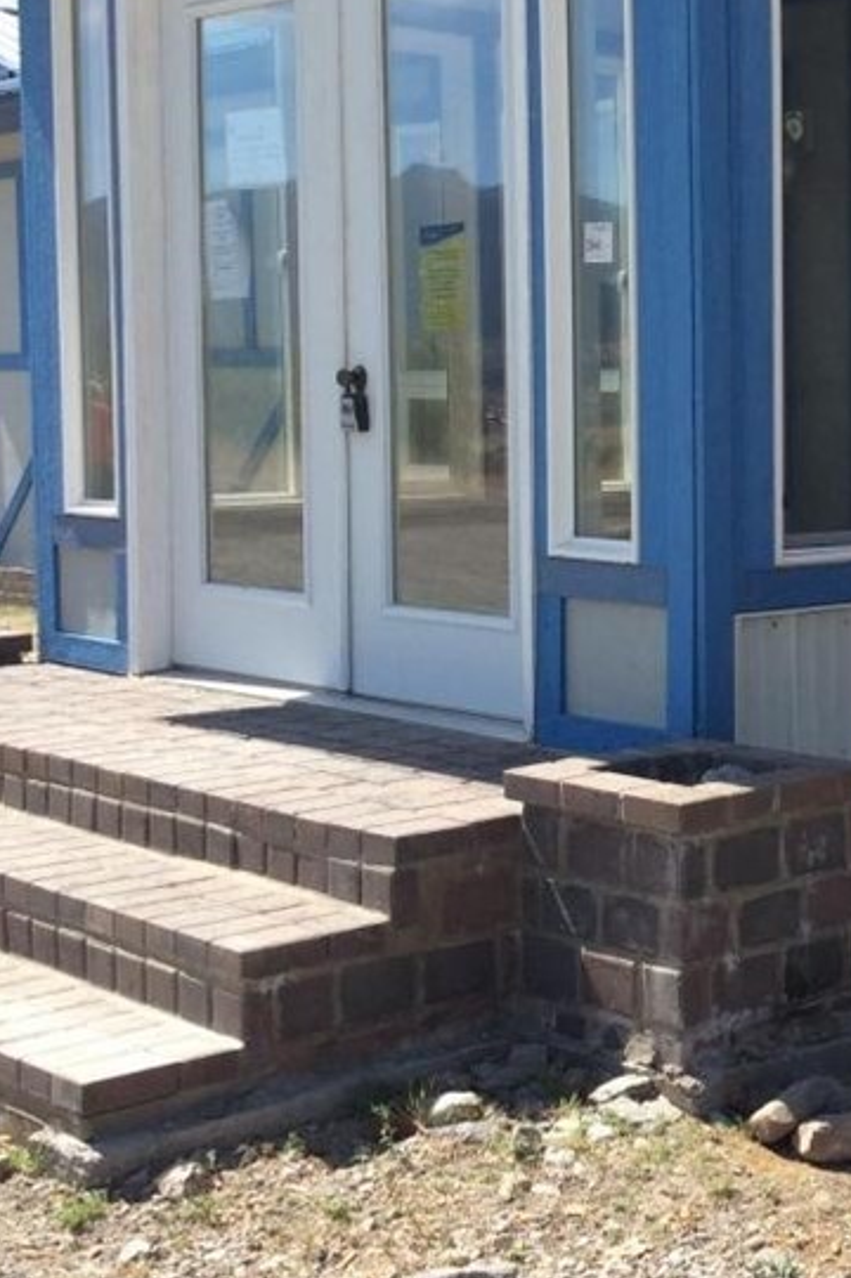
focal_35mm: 63
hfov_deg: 20.4
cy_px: 575
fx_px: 2237
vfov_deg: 31.9
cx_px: 959
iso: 32
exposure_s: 1/894
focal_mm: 3.3
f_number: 2.4
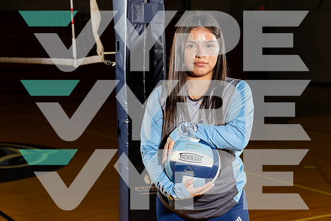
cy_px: 110
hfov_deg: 28.8
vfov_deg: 19.5
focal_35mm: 70
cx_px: 166
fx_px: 644
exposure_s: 1/250
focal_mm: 70
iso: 250
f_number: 5
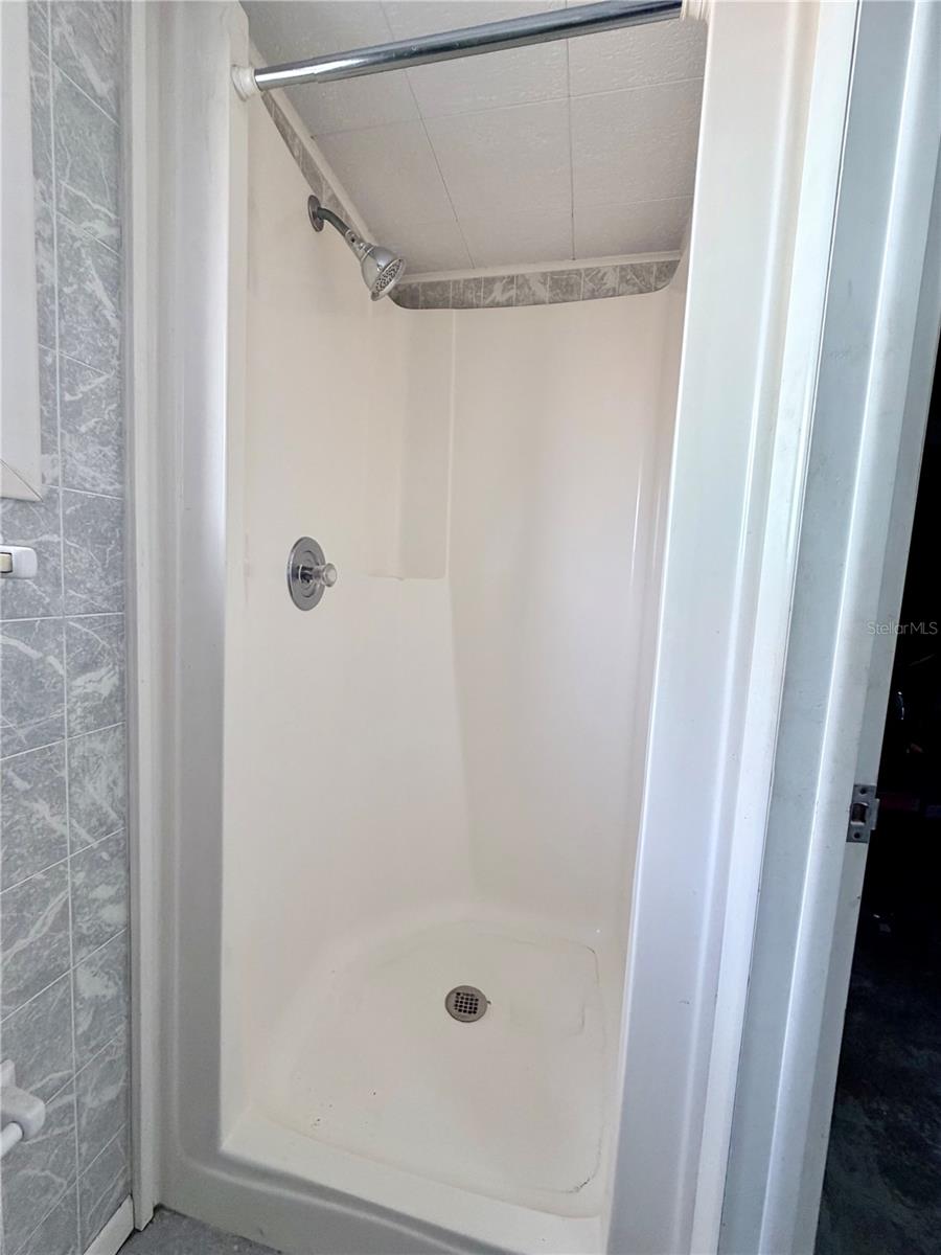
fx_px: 507
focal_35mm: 14
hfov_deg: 85.7
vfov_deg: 102.1
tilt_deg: -6.1
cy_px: 628
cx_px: 470
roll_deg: -3.2
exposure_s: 1/60
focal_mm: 2.22
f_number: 2.2
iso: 200
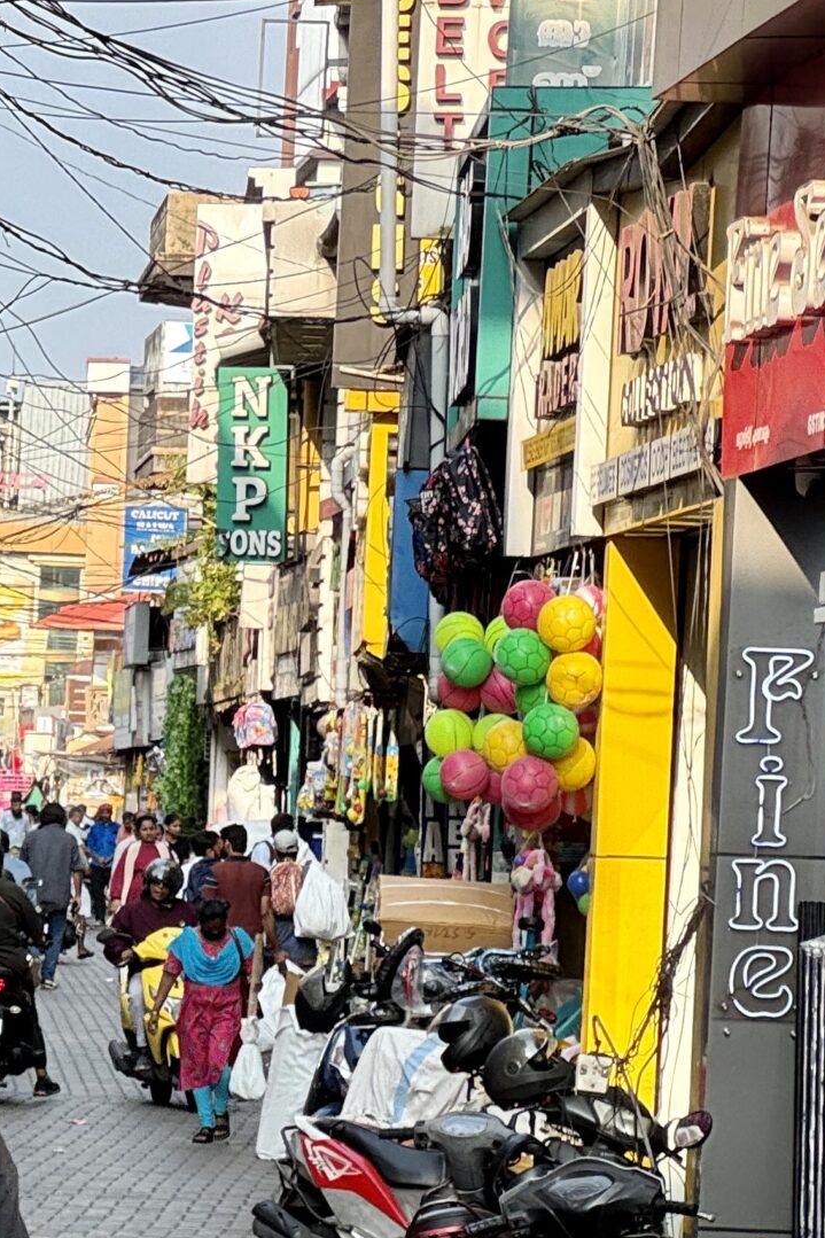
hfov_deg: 7.2
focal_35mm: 190
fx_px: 6533
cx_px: -205
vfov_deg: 10.8
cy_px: 982
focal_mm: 9
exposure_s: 1/210
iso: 25
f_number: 2.8
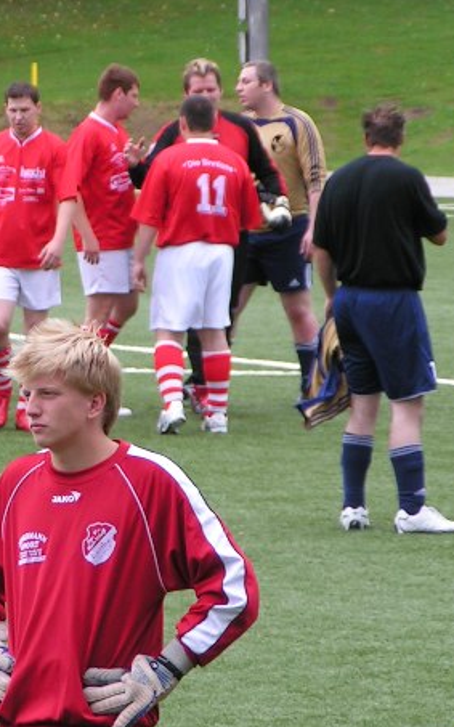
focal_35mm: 337
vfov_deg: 6.2
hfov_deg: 3.9
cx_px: -35
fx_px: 6674
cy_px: 300
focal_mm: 27.5
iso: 50
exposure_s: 1/250
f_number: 3.5
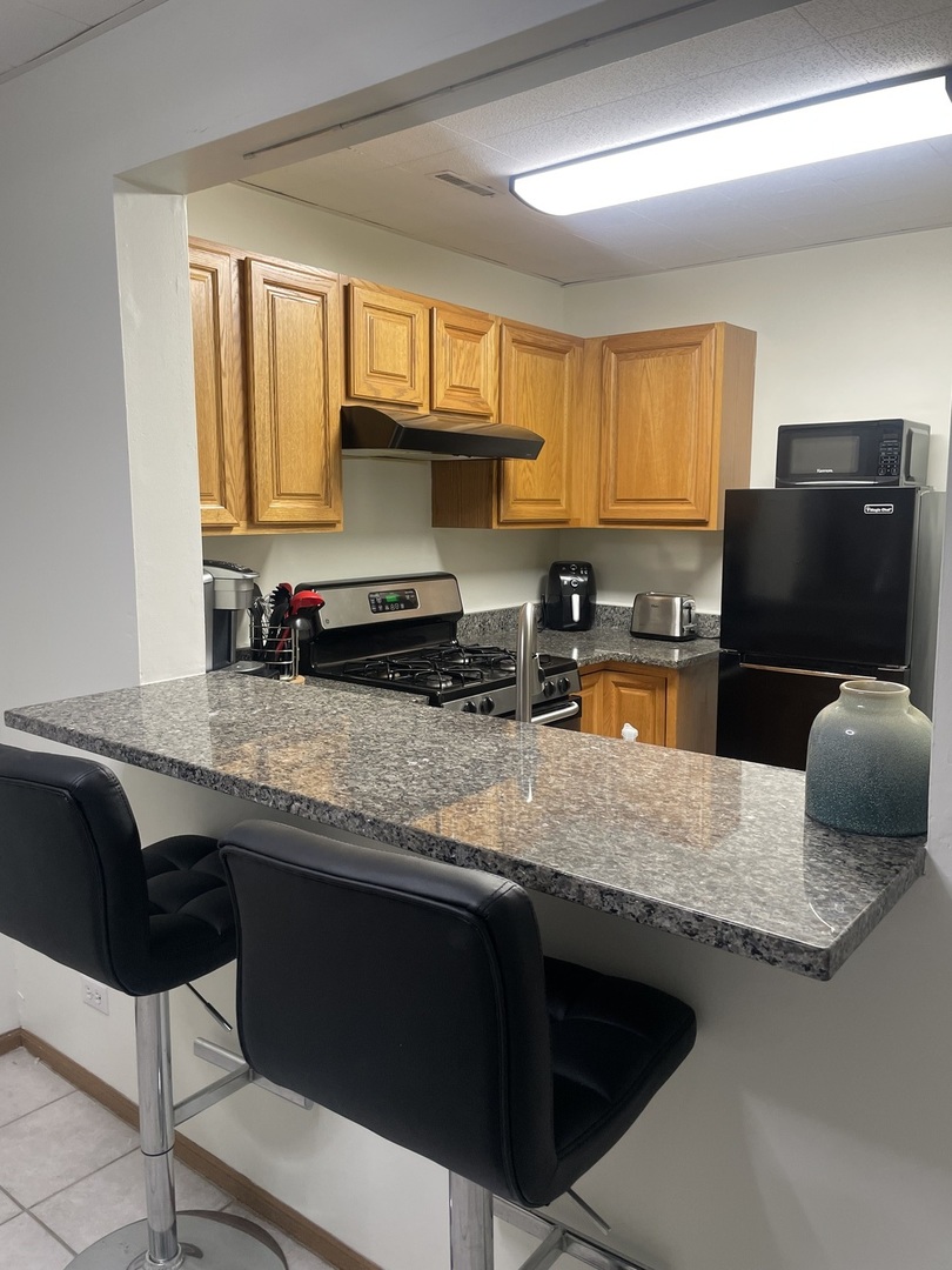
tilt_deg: -7.3
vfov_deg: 67.3
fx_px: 953
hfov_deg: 53.1
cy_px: 635
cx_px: 476
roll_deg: +0.1
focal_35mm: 26
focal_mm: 4.2
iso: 125
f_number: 1.6
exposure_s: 1/60
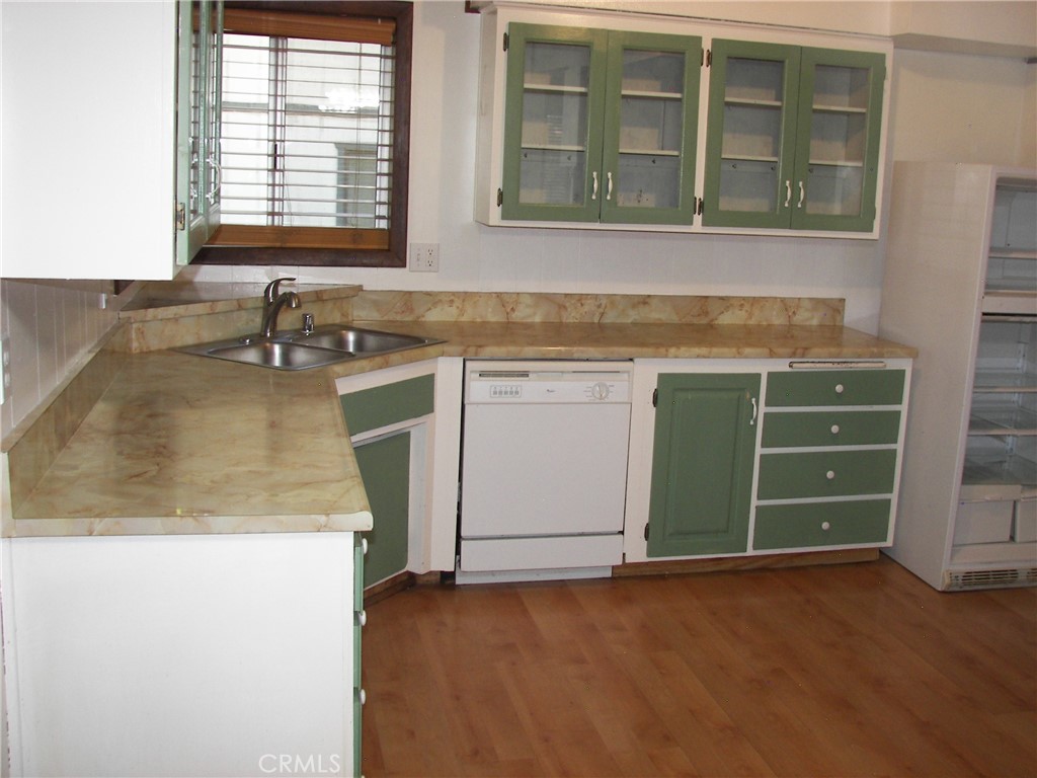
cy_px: 389
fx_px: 1078
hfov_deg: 51.4
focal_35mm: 36
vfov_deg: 39.7
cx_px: 518
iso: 100
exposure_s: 1/30
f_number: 2.8
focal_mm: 6
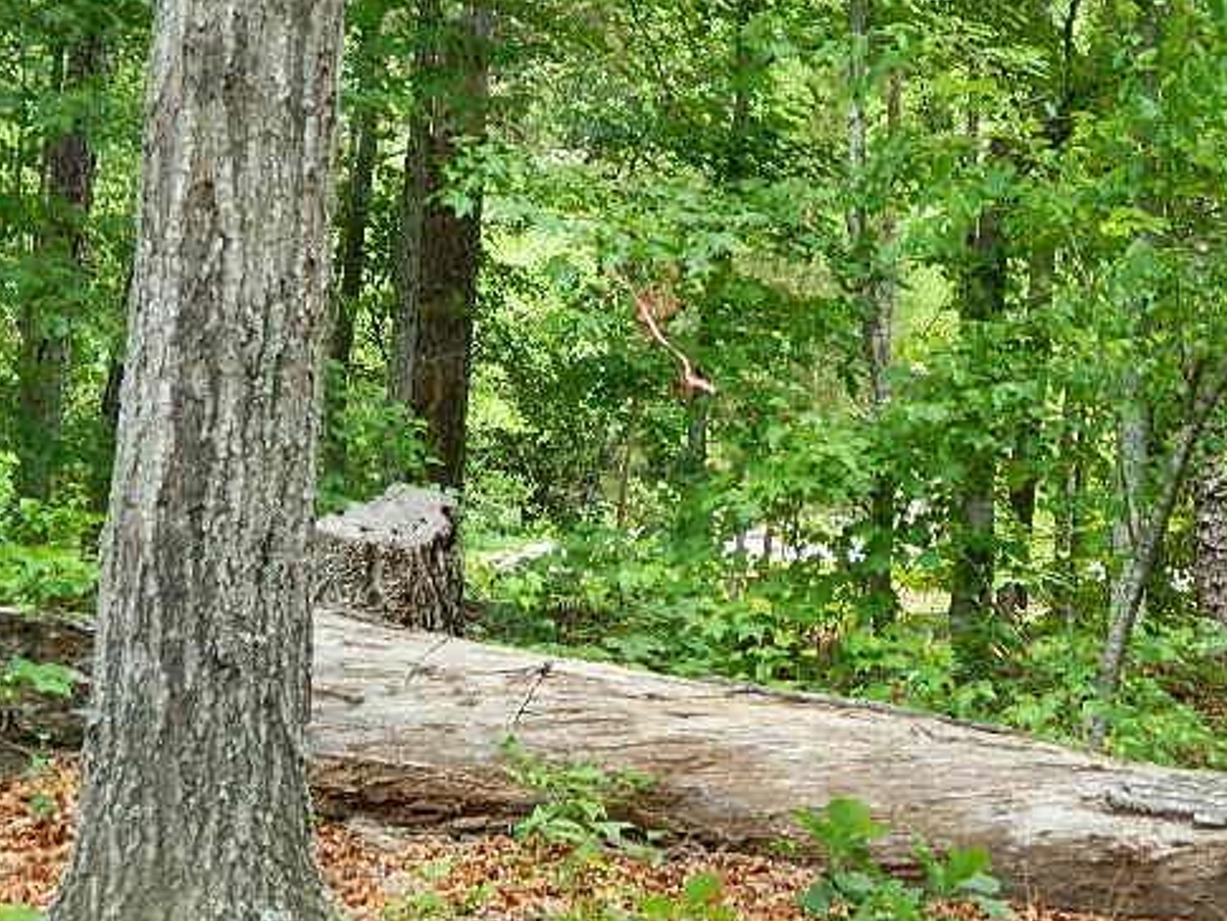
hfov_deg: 14.5
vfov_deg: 10.9
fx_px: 4822
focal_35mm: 136
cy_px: 440
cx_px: 587
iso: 110
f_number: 4.5
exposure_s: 1/60
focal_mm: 18.6
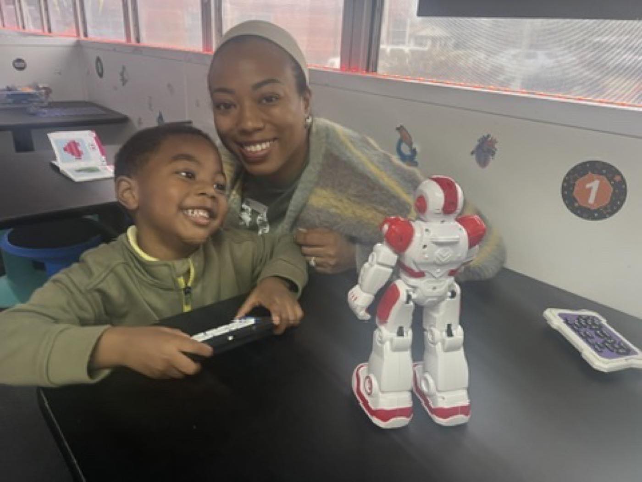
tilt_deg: -24.4
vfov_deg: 53.1
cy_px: 241
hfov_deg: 67.3
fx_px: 482
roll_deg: -1.3
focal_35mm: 26
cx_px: 321
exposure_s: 1/60
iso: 160
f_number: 1.5
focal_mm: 5.7
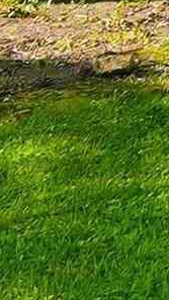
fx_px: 1211
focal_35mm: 152
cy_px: -230
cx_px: 857
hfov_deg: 5.7
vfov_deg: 12.9
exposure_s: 1/125
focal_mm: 14
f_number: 8
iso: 80
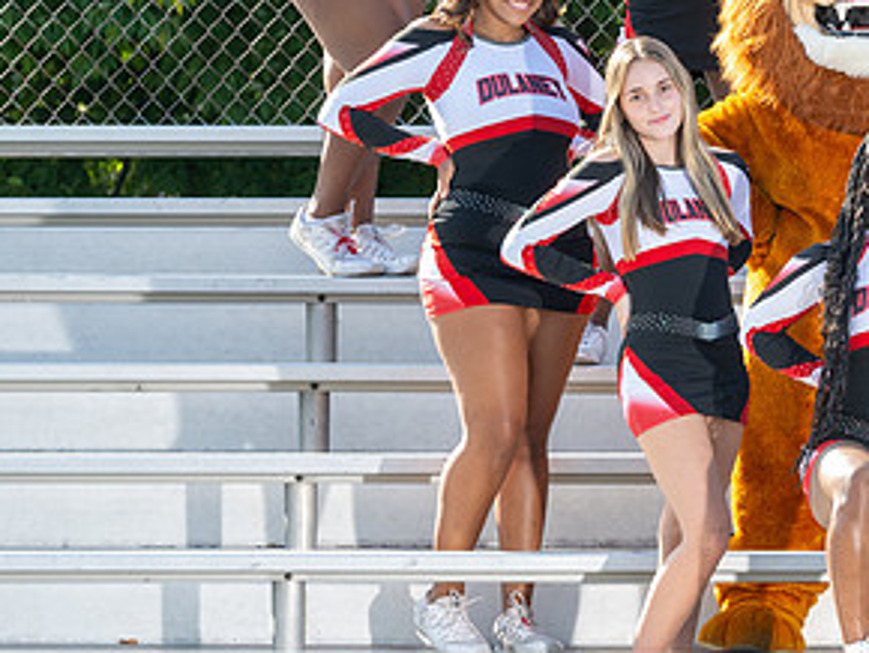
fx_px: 8266
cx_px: 995
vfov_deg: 4.5
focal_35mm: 329
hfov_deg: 6.0
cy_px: 178
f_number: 5.6
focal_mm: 110
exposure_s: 1/200
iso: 200
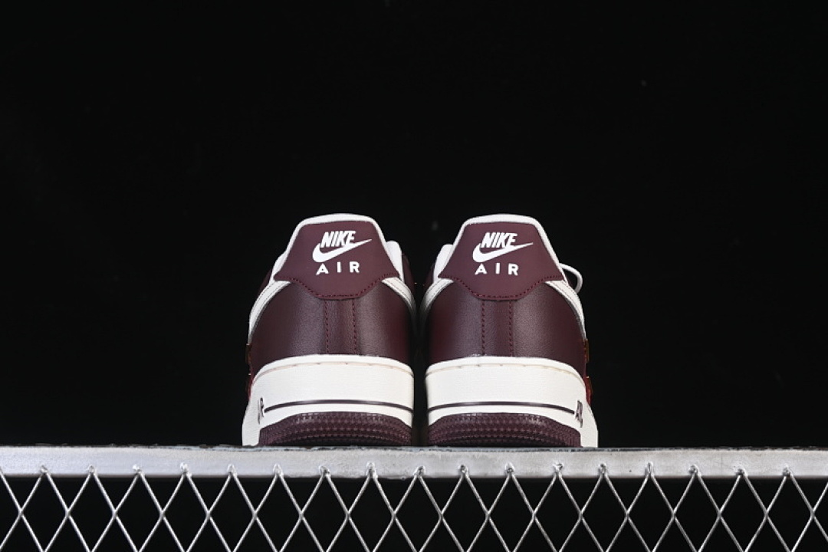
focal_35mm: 75
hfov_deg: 27.0
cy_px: 276
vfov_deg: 18.2
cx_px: 414
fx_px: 1725
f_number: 7.1
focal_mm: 50
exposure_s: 1/60
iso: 160
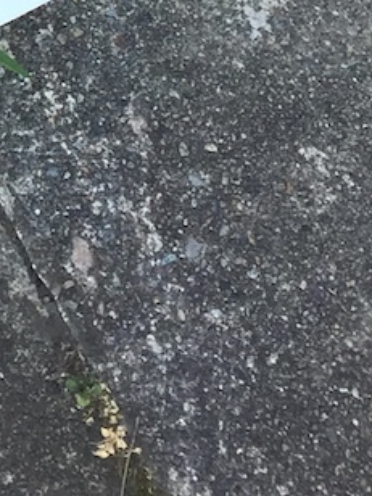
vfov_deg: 13.4
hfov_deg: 10.5
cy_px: -399
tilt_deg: -61.2
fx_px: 1891
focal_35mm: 132
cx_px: -316
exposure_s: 1/295
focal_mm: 4.15
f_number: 2.2
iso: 32
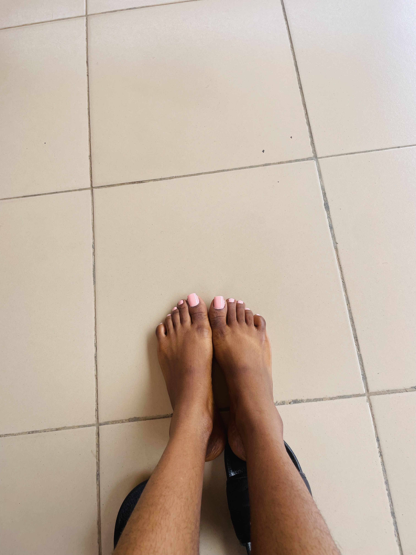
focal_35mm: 26
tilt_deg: -71.9
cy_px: 278
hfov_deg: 53.1
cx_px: 208
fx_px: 417
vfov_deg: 67.3
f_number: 1.6
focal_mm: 4.2
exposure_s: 1/437
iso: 32
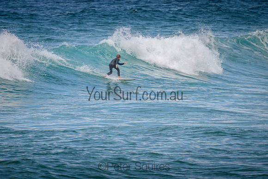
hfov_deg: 3.8
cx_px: 141
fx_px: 4090
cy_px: 78
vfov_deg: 2.5
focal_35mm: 549
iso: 400
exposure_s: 1/2000
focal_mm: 400
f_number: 5.6
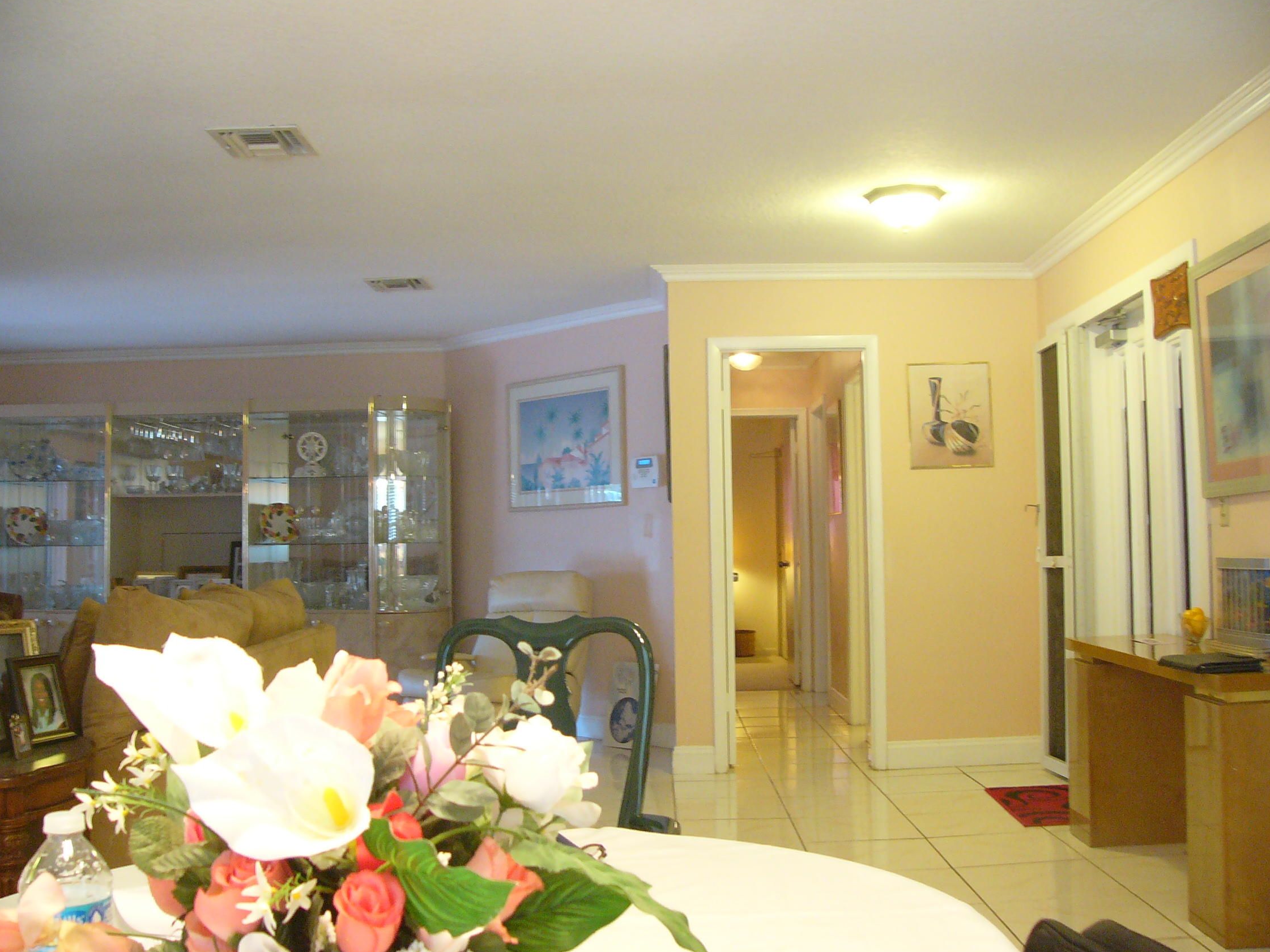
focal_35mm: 37
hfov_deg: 50.1
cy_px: 465
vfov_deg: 38.7
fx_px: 1357
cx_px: 630
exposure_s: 1/13
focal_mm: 6
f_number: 2.8
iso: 200
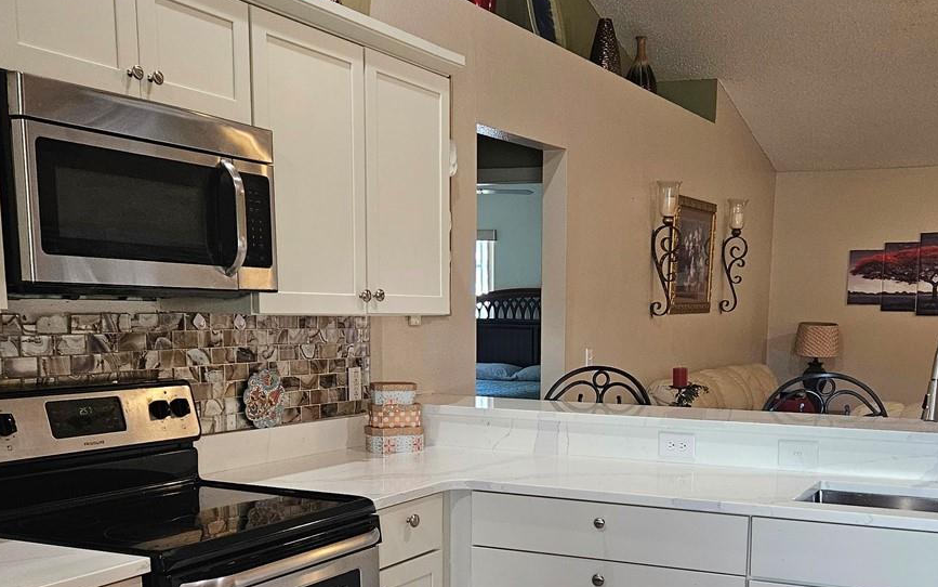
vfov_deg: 27.8
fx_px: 1150
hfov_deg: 43.9
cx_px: 596
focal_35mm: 45
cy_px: 498
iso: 400
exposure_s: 1/120
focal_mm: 5.4
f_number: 1.8
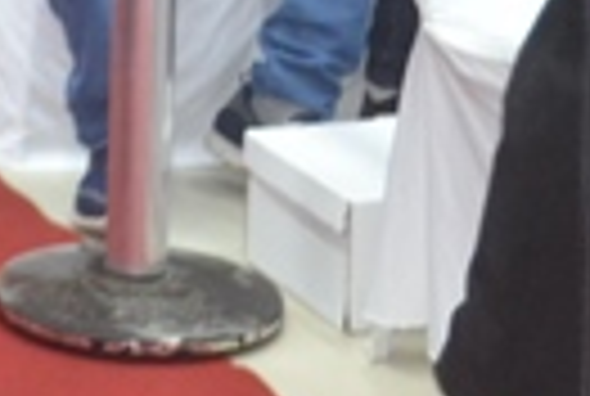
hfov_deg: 9.9
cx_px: -324
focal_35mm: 201
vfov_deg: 6.5
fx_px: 3302
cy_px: -646
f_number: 4
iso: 1250
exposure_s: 1/60
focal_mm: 22
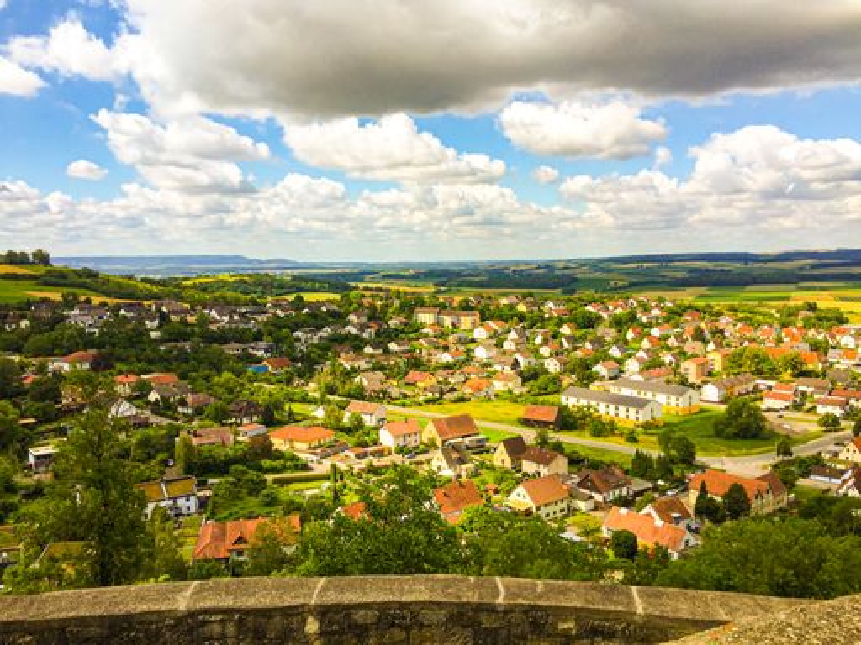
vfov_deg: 48.2
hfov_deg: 61.7
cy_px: 322
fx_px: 721
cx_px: 430
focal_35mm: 29
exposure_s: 1/2000
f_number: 2.2
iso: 32
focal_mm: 4.15
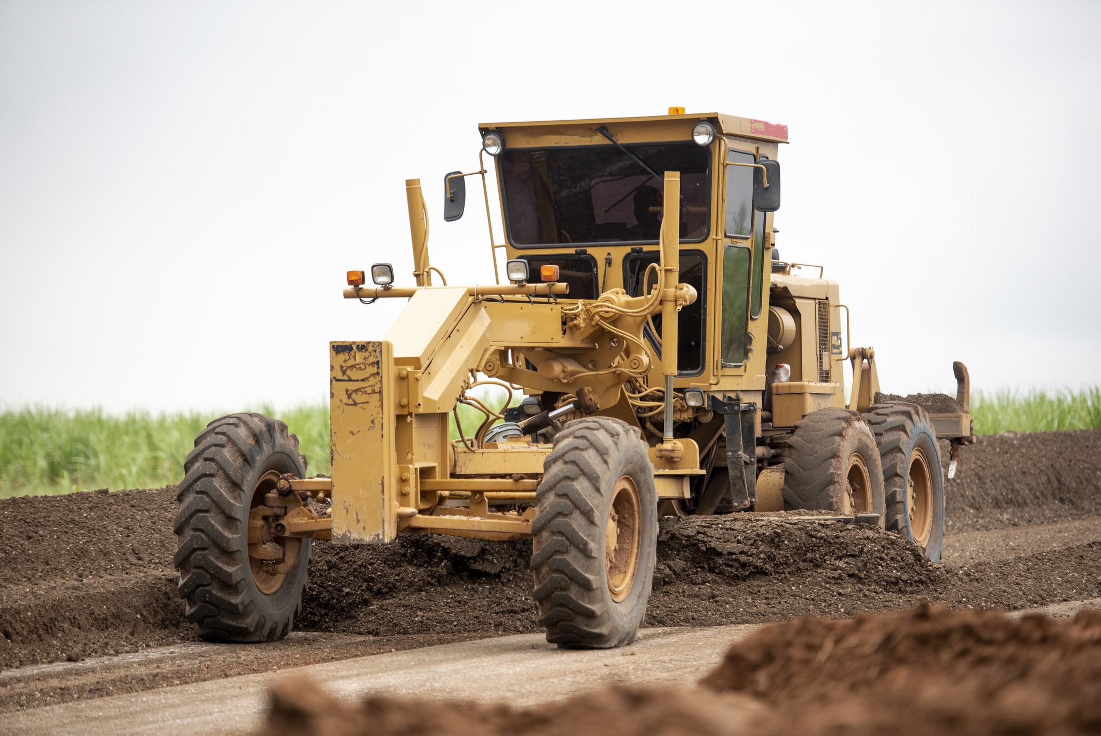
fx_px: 4589
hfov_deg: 13.7
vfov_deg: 9.2
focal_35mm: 150
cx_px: 550
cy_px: 368
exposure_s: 1/1600
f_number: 2.8
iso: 200
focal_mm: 150
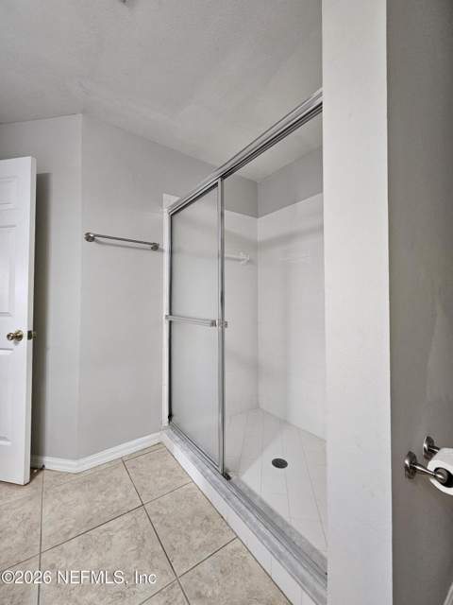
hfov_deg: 89.9
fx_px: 227
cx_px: 226
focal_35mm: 13
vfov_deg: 106.2
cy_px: 302
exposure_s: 1/60
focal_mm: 2.2
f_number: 2.2
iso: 250
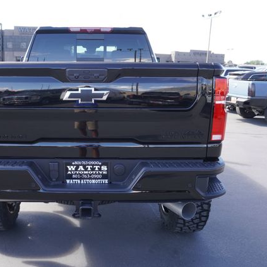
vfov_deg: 45.3
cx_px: 89
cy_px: 133
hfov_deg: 44.7
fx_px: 320
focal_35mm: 37
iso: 100
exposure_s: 1/80
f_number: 4.5
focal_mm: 19
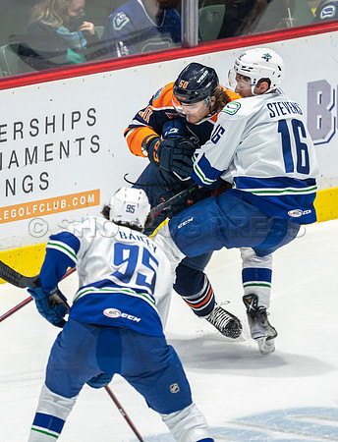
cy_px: 194
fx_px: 12397
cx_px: 160
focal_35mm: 964
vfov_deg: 2.0
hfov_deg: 1.6
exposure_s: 1/640
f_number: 4
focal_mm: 600
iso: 1600
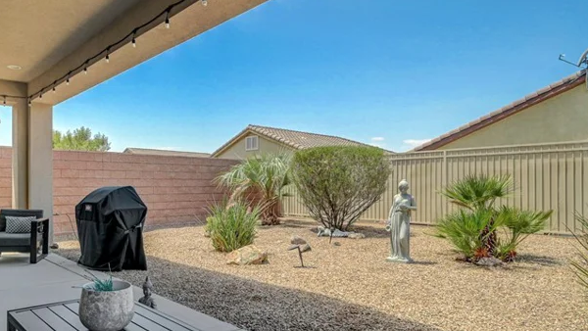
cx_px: 195
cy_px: 183
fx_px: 390
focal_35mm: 25
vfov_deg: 46.0
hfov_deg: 71.8
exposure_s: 1/400
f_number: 8
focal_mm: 14
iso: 800
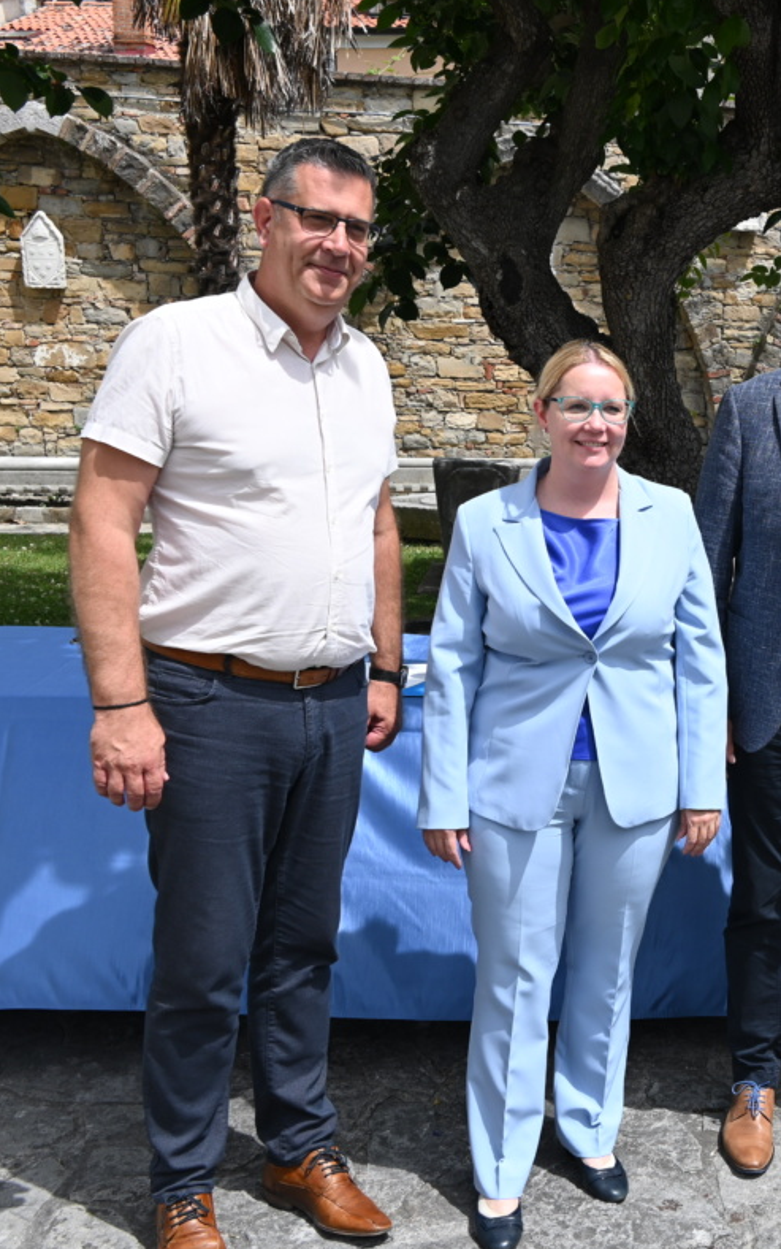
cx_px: 770
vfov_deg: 44.0
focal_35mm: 45
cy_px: 623
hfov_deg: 26.9
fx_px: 1545
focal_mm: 19.5
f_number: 6.3
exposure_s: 1/320
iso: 100
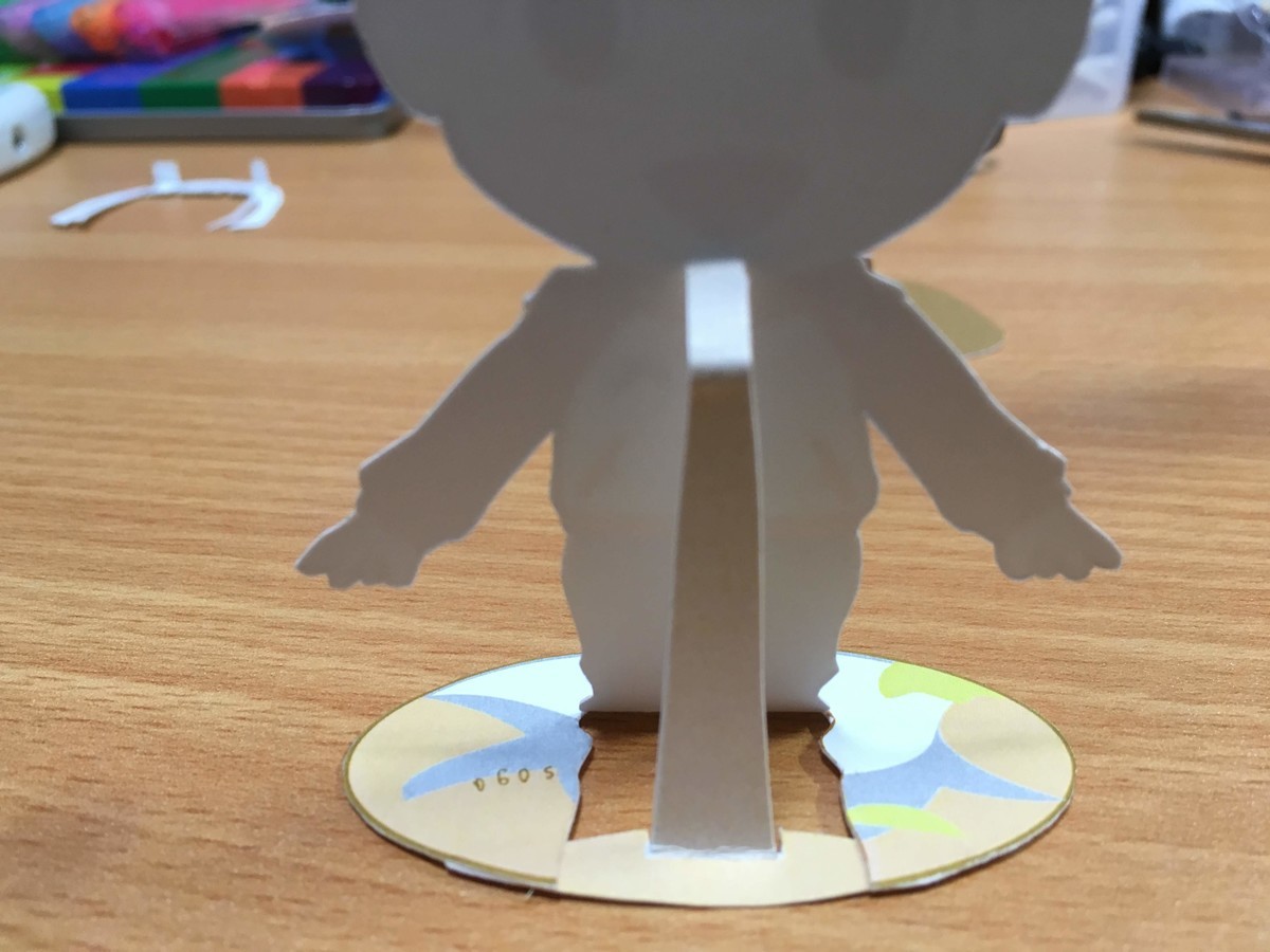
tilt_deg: -27.2
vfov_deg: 48.2
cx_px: 635
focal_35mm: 29
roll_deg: +0.5
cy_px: 476
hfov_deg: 61.7
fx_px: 1064
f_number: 2.2
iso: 80
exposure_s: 1/30
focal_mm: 4.15
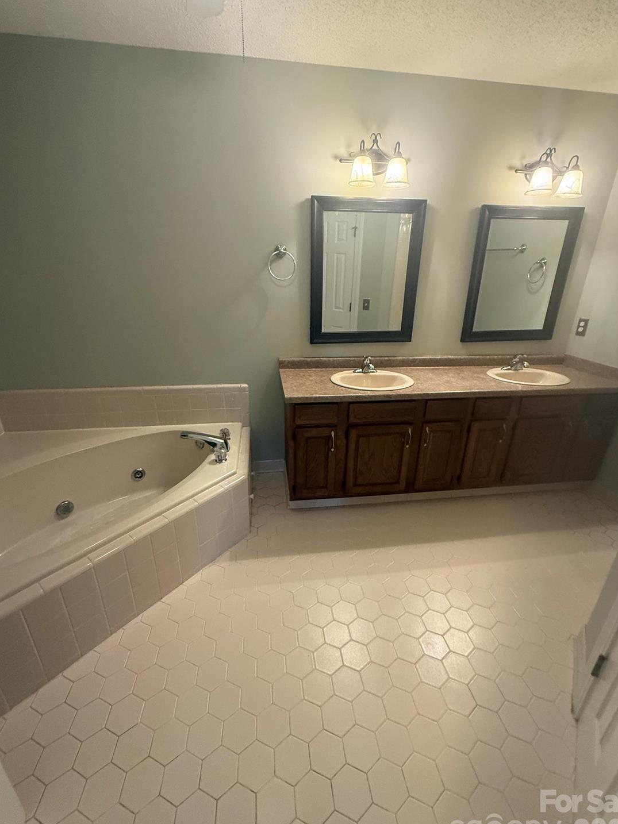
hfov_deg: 81.7
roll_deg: -0.9
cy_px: 412
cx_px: 312
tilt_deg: -19.6
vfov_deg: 98.2
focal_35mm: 15
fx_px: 357
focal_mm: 2.22
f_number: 2.2
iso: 500
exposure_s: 1/60
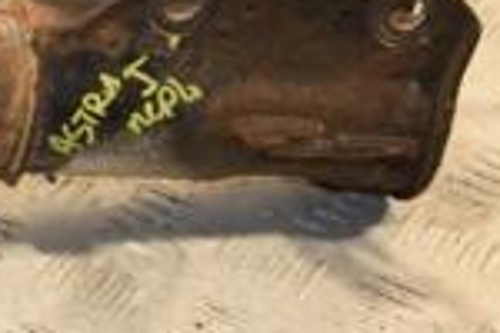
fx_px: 2833
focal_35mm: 204
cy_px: 7
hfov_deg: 9.6
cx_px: -380
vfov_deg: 6.7
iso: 800
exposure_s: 1/200
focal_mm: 34
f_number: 6.3
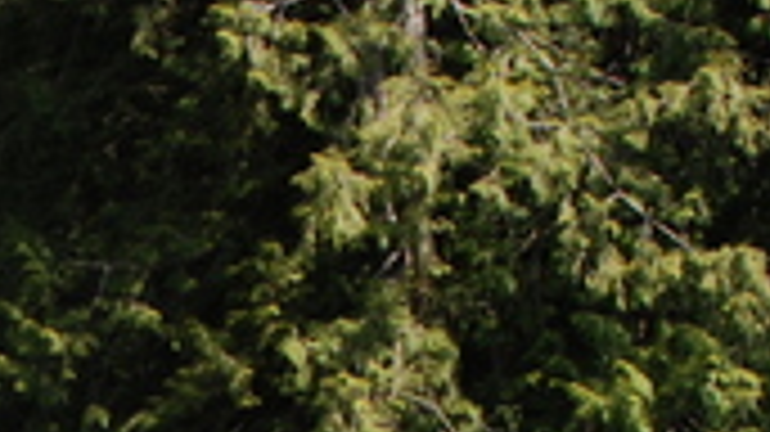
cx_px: -225
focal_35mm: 206
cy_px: 871
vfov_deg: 5.7
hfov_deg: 10.3
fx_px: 4204
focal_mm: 28
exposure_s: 1/200
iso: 200
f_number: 7.1
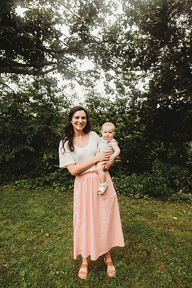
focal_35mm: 24
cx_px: 96
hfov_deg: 53.1
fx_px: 192
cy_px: 144
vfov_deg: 73.7
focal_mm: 24
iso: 400
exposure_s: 1/160
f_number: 3.5
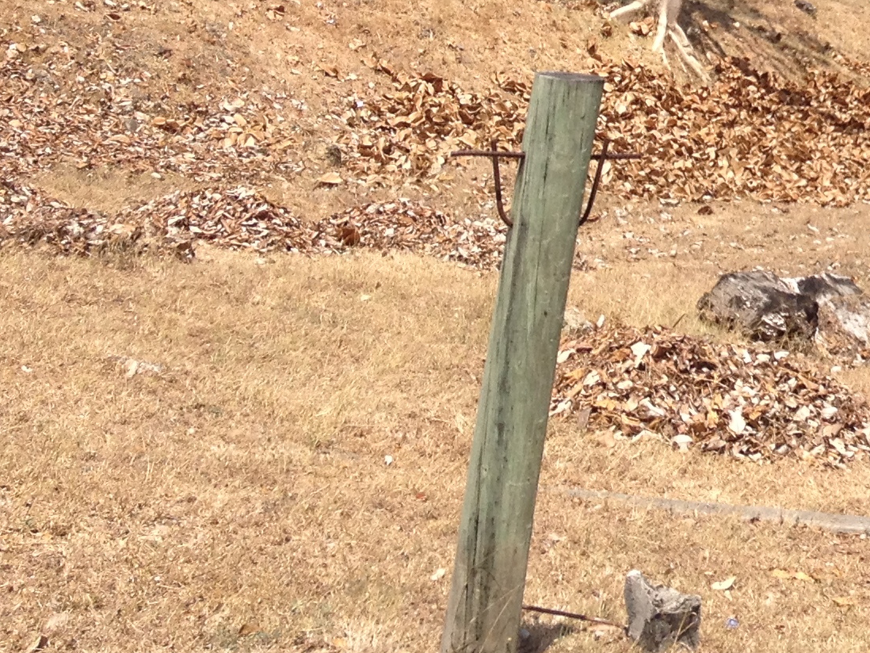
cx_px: 1171
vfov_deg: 13.8
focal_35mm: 104
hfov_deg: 17.6
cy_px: -163
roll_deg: -3.6
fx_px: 2614
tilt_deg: +6.3
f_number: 2.4
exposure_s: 1/1534
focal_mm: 4.28
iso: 50
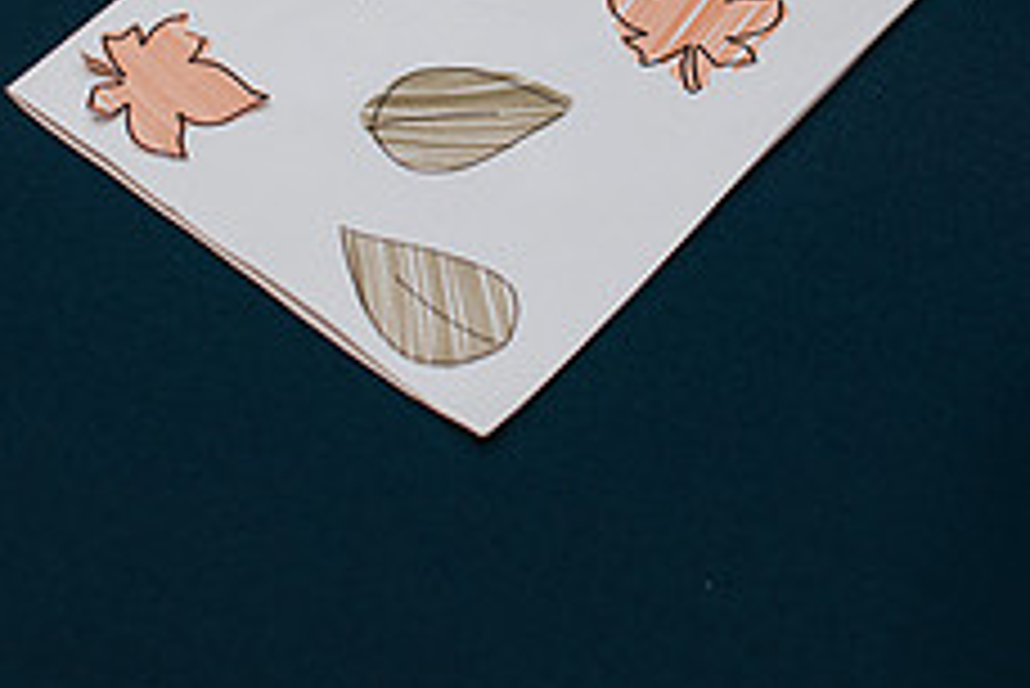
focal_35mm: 100
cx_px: 646
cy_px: -110
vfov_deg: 13.4
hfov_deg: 20.4
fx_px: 2863
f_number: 2.8
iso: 800
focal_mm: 35
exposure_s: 1/200
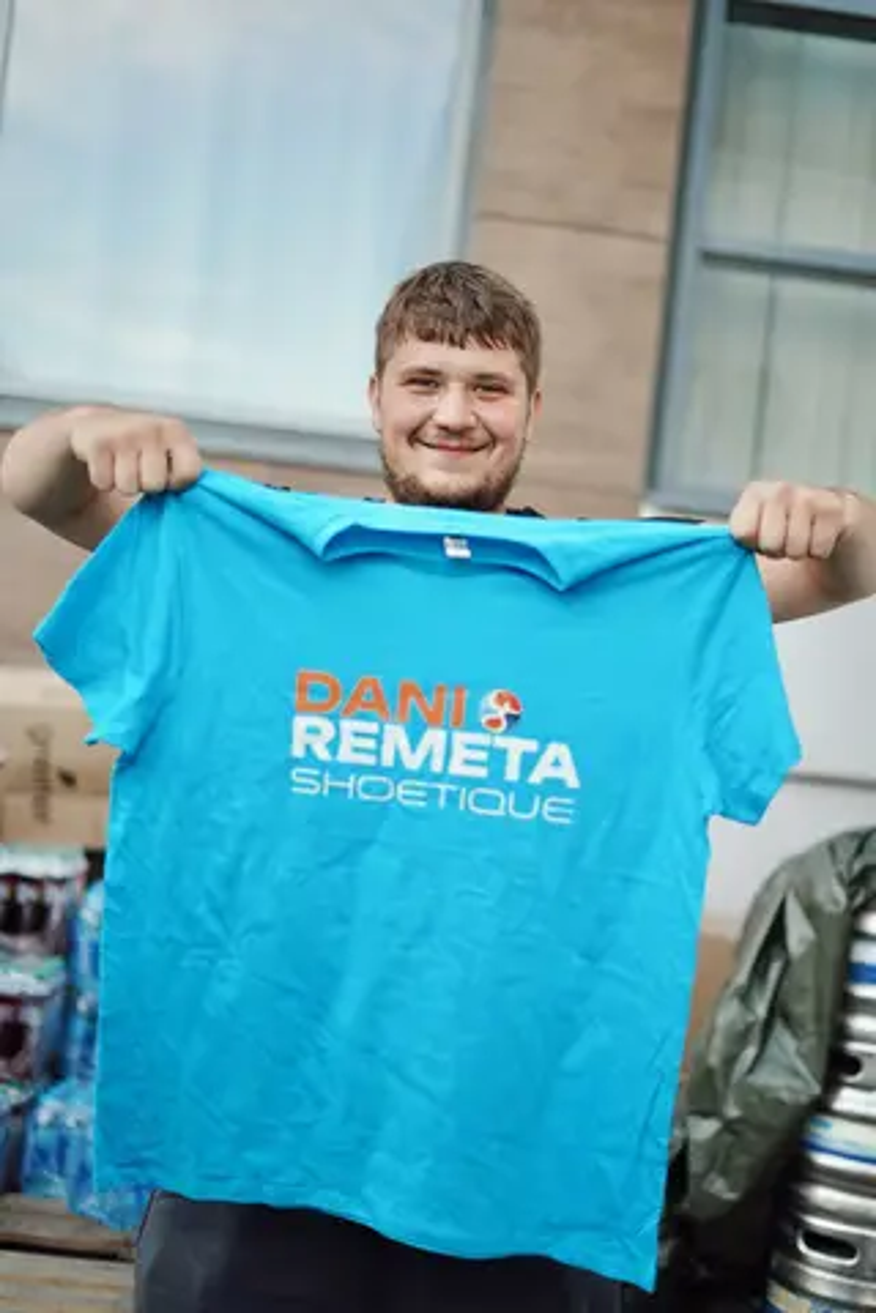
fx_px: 1825
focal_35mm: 50
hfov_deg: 27.0
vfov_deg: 39.6
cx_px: 438
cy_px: 656
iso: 200
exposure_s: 1/200
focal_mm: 50
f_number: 1.8
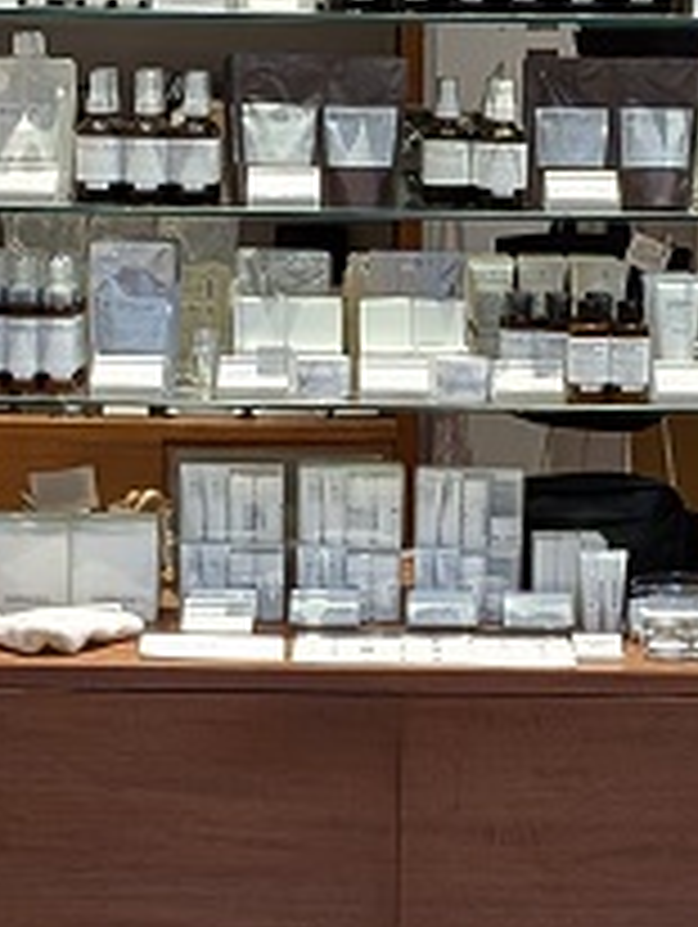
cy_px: 245
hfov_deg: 21.7
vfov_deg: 30.7
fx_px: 1663
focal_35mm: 62
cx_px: 865
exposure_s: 1/120
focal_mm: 4.53
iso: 56
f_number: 1.7
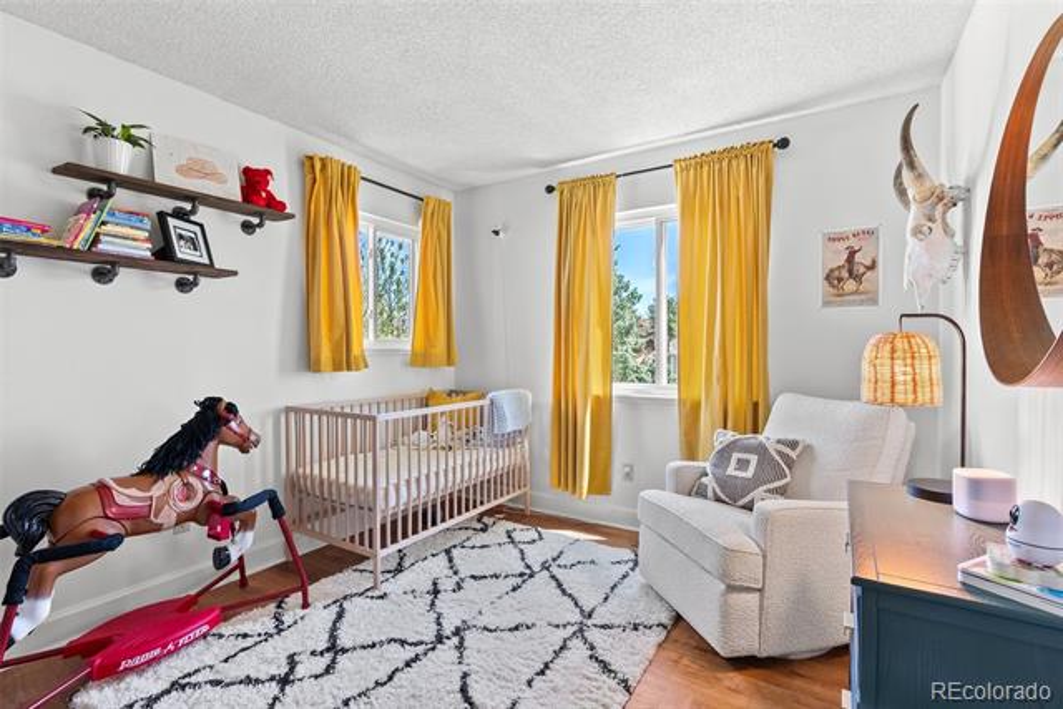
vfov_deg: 73.8
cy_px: 354
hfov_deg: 96.7
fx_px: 473
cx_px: 532
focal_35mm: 16
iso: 640
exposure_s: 1/4
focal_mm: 16
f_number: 9
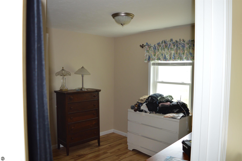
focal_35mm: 27
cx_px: 121
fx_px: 181
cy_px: 80
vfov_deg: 47.8
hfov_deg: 67.4
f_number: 4
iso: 400
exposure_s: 1/100
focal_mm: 18
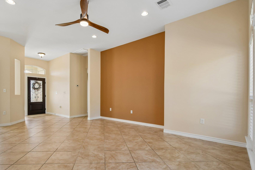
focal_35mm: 18
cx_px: 110
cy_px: 85
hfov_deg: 89.5
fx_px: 127
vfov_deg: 67.4
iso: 400
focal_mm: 10
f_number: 8
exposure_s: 1/80
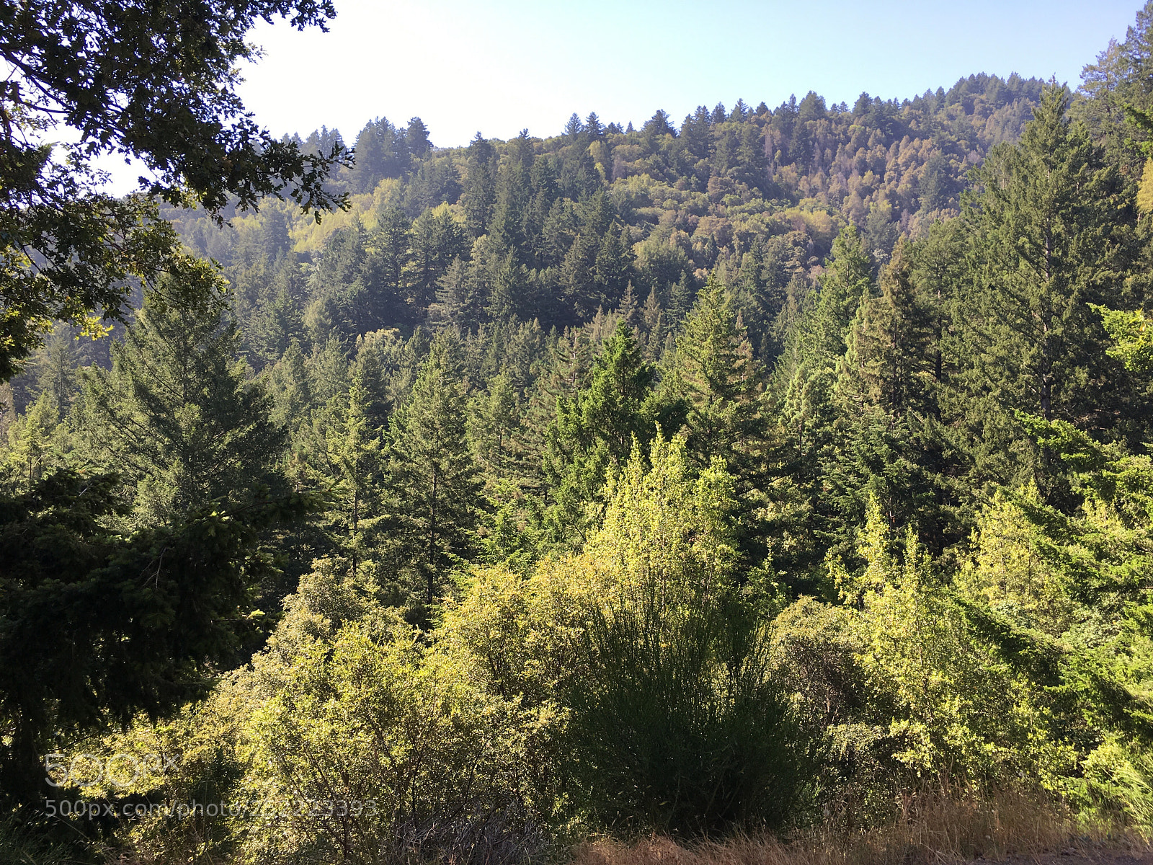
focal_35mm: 29
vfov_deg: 48.2
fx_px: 966
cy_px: 432
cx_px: 576
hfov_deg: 61.7
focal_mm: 4.15
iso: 25
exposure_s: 1/405
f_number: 2.2
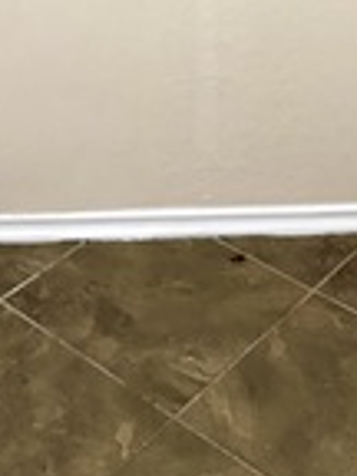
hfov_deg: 18.3
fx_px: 1100
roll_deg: -0.3
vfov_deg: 20.6
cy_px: -248
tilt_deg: -11.4
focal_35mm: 80
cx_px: 99
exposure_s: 1/60
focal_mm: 6.76
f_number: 1.78
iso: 640
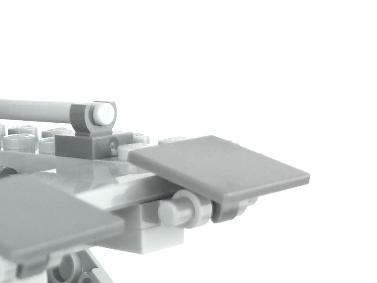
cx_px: -62
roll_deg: +1.4
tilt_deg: -19.6
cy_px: 271
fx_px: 1100
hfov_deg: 18.5
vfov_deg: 14.5
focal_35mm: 101
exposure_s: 1/40
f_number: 2.2
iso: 40
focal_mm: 4.15
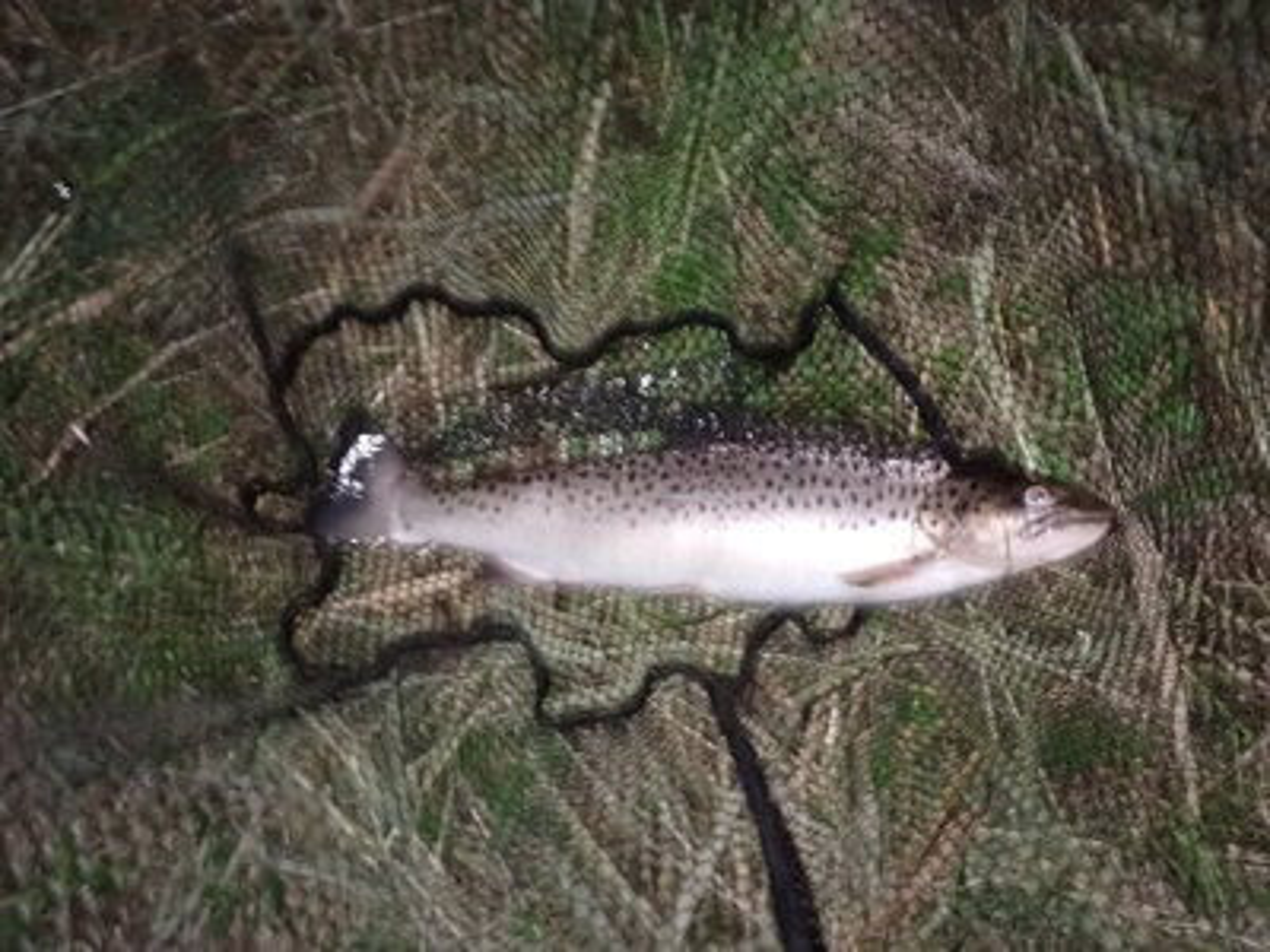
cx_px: 635
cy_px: 476
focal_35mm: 28
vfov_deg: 49.7
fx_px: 1027
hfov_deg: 63.4
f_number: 9
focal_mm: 5.05
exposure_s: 1
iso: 1600
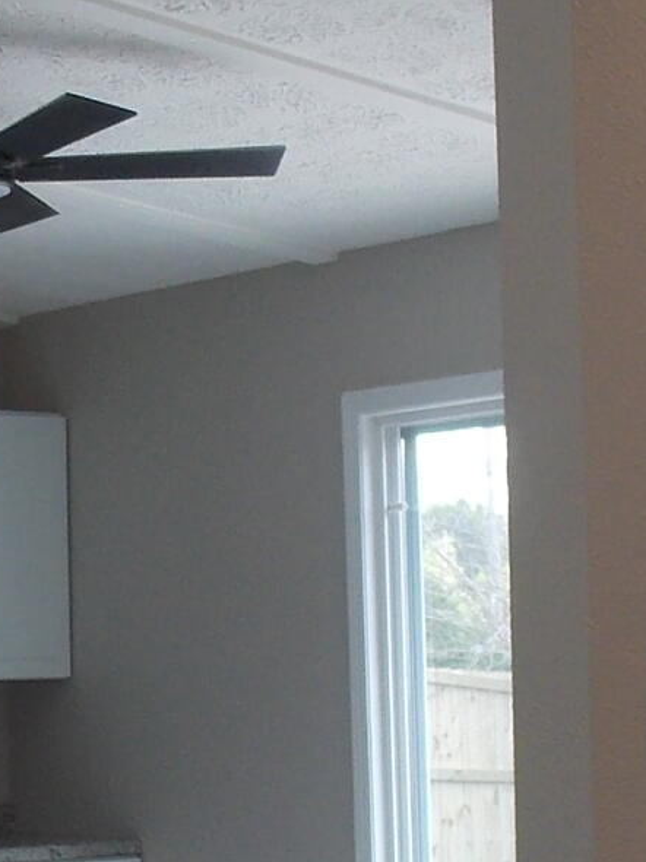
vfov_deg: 16.7
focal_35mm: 117
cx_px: 114
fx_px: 2913
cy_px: 719
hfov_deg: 12.6
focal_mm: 4
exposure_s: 1/40
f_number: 3.1
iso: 80
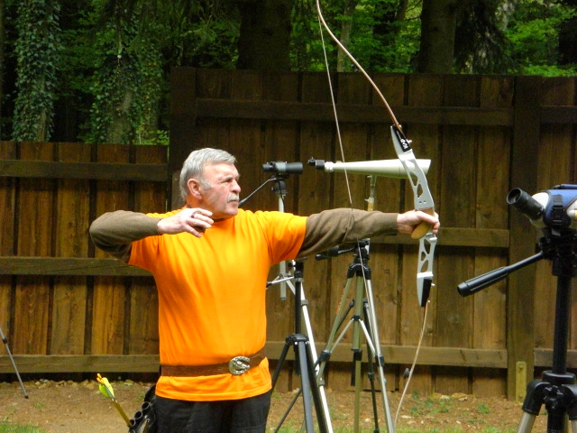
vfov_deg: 8.6
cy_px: 216
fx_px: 2867
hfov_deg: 11.5
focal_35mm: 172
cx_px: 288
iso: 400
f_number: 4.5
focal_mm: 28.4
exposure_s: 1/320
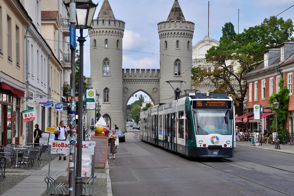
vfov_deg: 18.1
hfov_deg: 27.0
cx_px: 147
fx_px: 612
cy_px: 98
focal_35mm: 75
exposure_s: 1/320
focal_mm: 50
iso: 200
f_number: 9
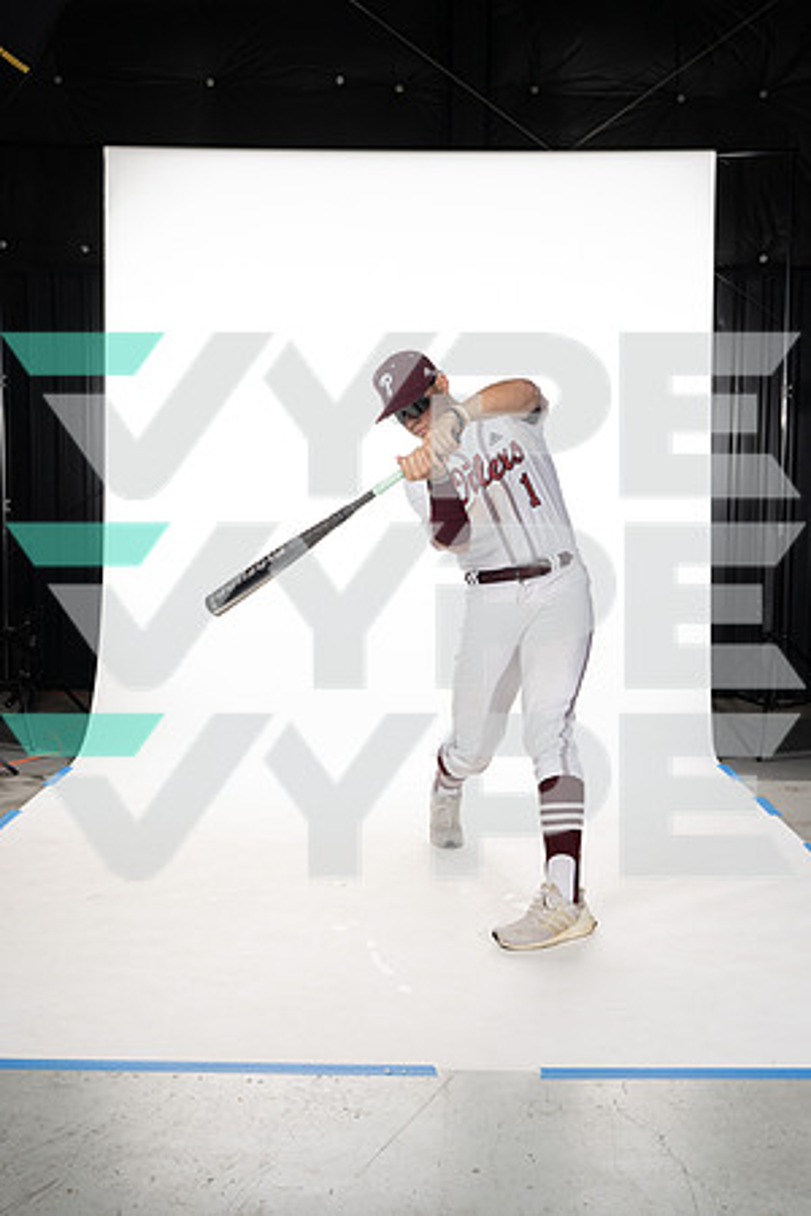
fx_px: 1284
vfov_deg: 50.7
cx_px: 406
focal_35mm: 38
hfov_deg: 35.1
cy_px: 608
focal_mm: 38
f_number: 6.3
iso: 400
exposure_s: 1/250
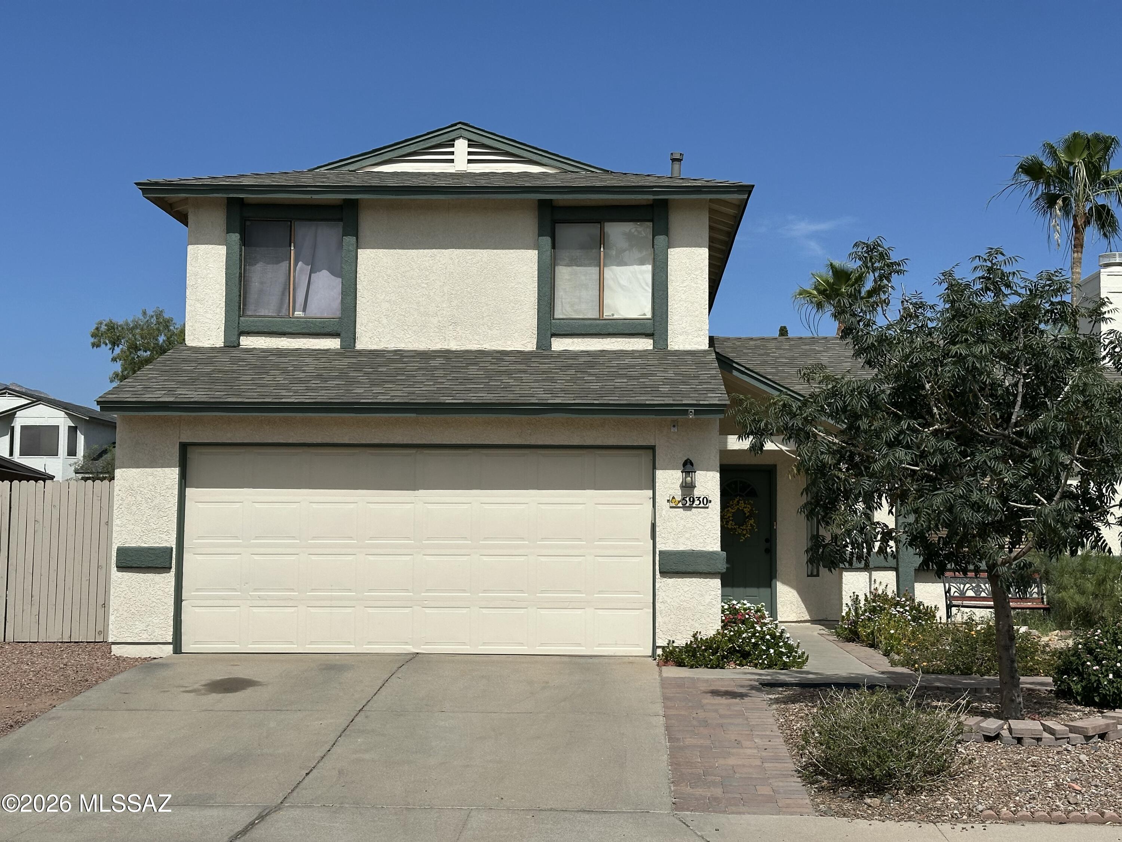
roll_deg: -0.5
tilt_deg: +5.4
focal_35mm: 48
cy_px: 421
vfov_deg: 30.3
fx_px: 1556
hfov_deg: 39.7
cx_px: 561
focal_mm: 6.86
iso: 64
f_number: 1.78
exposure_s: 1/8929
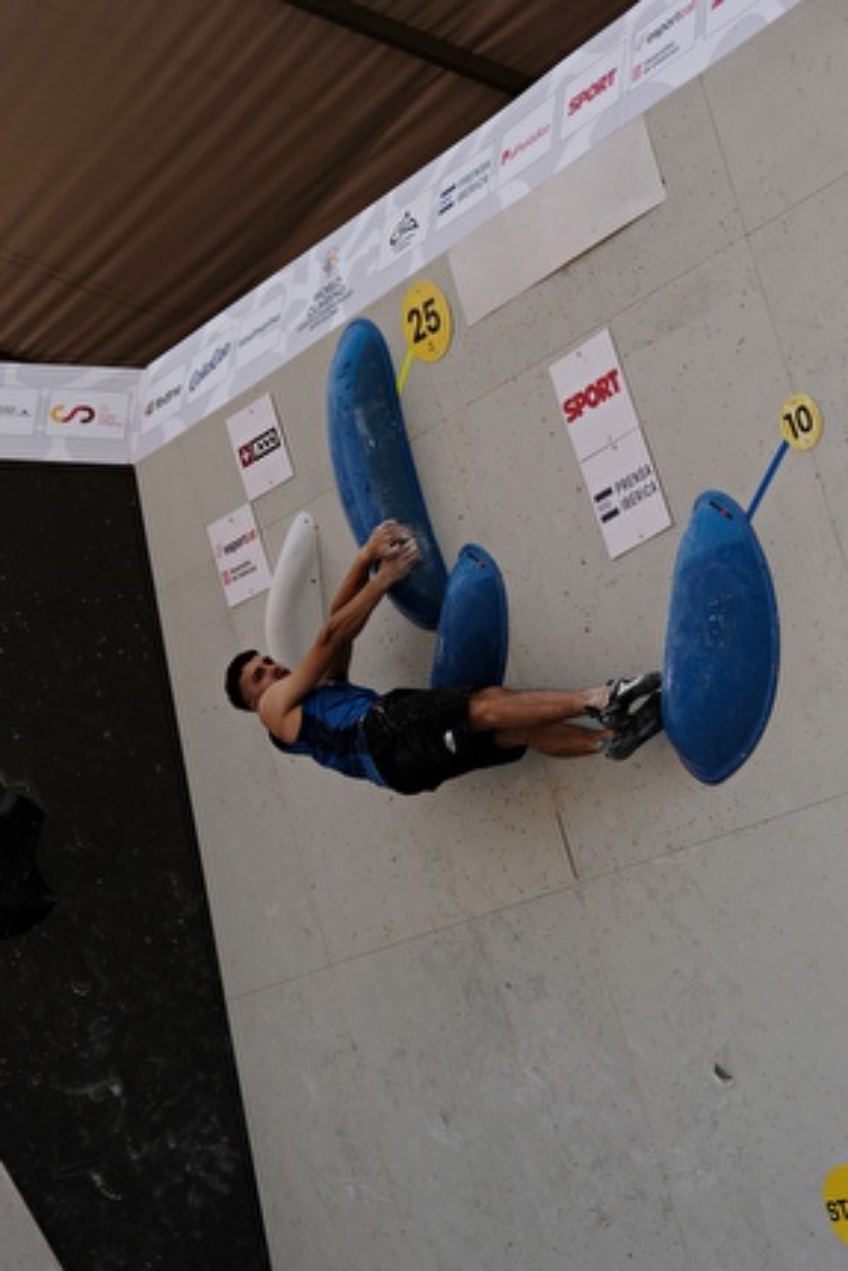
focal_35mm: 73
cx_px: 424
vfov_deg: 27.7
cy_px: 636
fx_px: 2577
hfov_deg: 18.7
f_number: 4
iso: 1000
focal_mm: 48.5
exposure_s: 1/3500
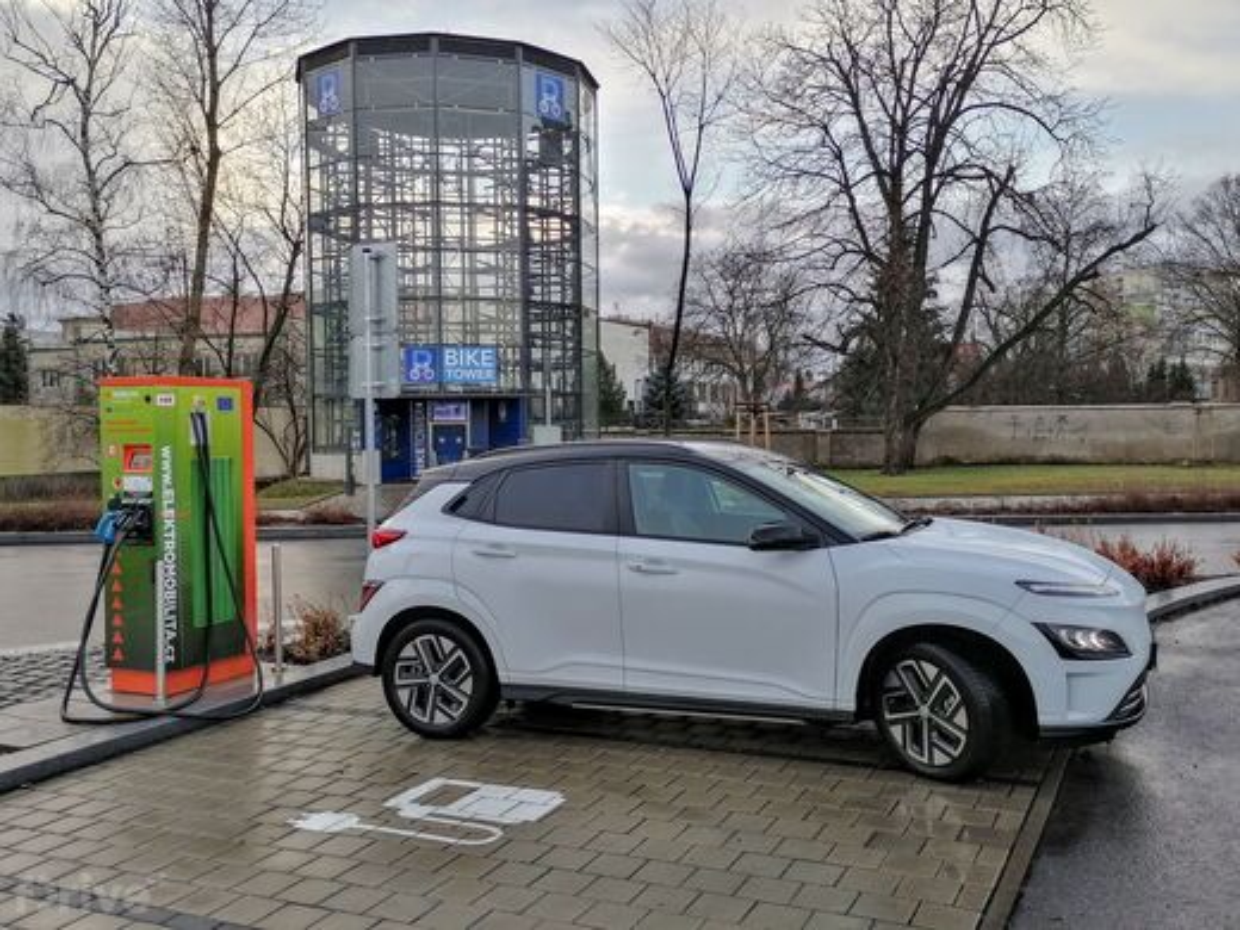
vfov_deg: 42.9
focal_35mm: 33
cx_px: 620
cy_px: 465
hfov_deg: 55.4
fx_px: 1182
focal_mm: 5.3
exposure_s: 1/272
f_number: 1.8
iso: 50
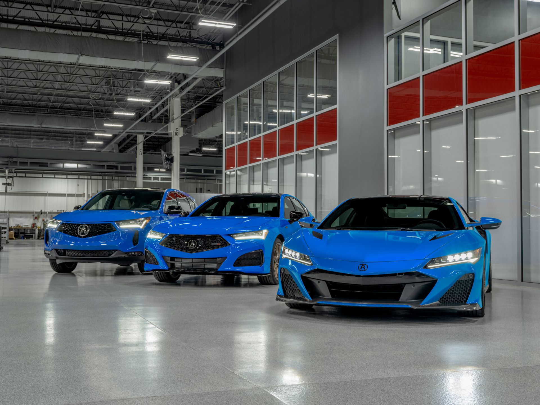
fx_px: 655
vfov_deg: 34.3
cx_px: 270
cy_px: 202
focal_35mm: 42
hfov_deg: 44.8
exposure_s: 1/3
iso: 320
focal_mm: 53.6
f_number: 11
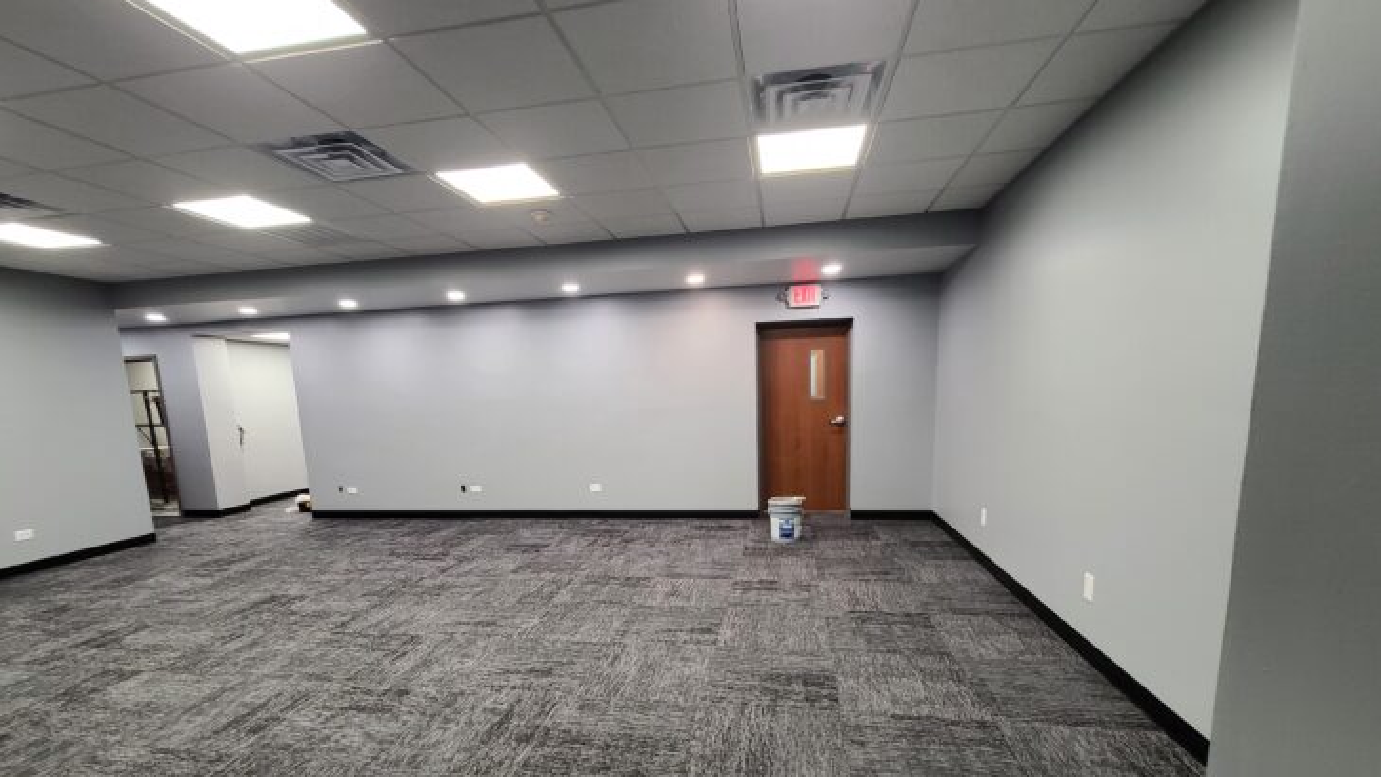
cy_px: 488
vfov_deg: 69.4
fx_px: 549
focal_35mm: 15
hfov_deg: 103.0
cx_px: 669
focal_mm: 2.2
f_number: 2.2
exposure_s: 1/59
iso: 200
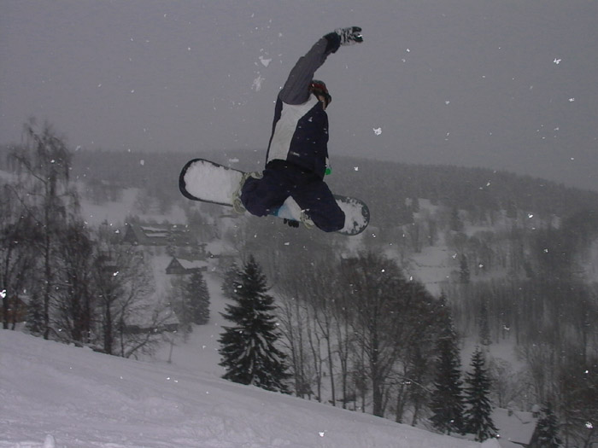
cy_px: 224
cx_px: 299
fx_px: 570
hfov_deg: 55.4
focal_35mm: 33
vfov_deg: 42.9
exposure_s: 1/652
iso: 100
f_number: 4.61
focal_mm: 7.13
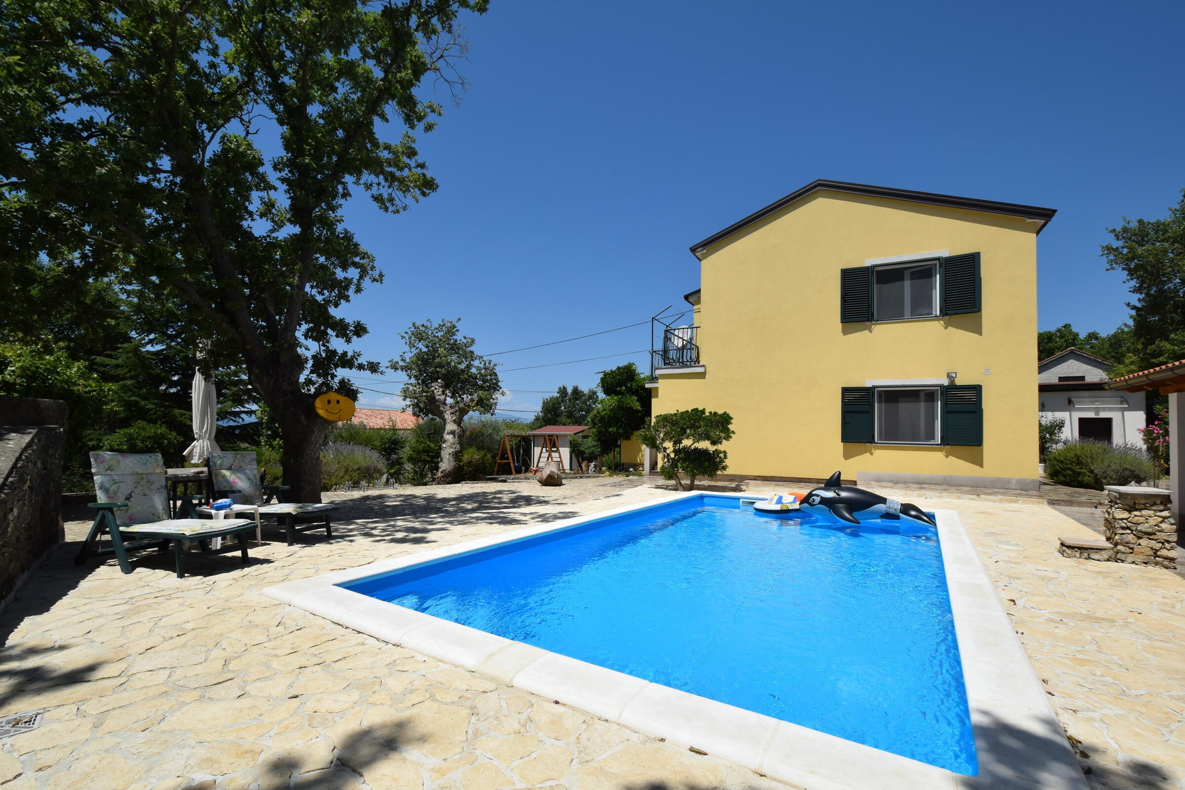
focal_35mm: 15
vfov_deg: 77.3
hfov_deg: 100.4
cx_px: 592
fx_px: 494
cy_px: 395
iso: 200
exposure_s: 1/500
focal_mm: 10
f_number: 11
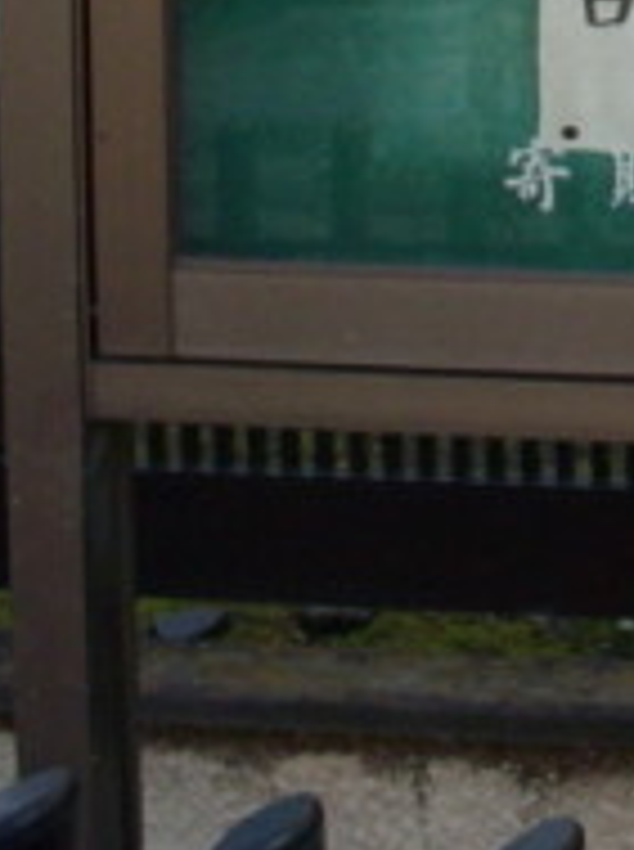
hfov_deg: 9.1
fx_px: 3847
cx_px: 1021
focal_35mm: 157
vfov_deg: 12.1
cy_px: -342
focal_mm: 6.2
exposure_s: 1/125
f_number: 2.8
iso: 80
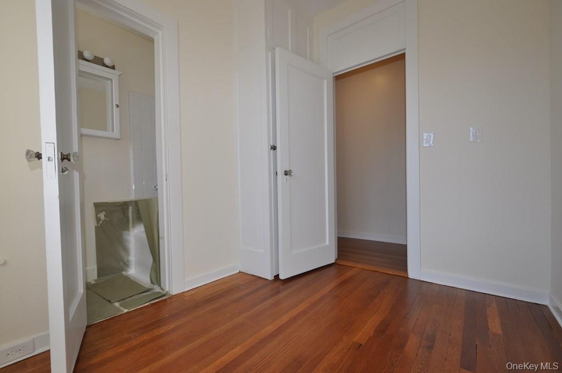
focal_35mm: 15
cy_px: 186
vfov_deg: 77.2
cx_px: 281
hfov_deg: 100.5
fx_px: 234
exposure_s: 1/125
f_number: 5.6
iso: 360
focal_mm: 10
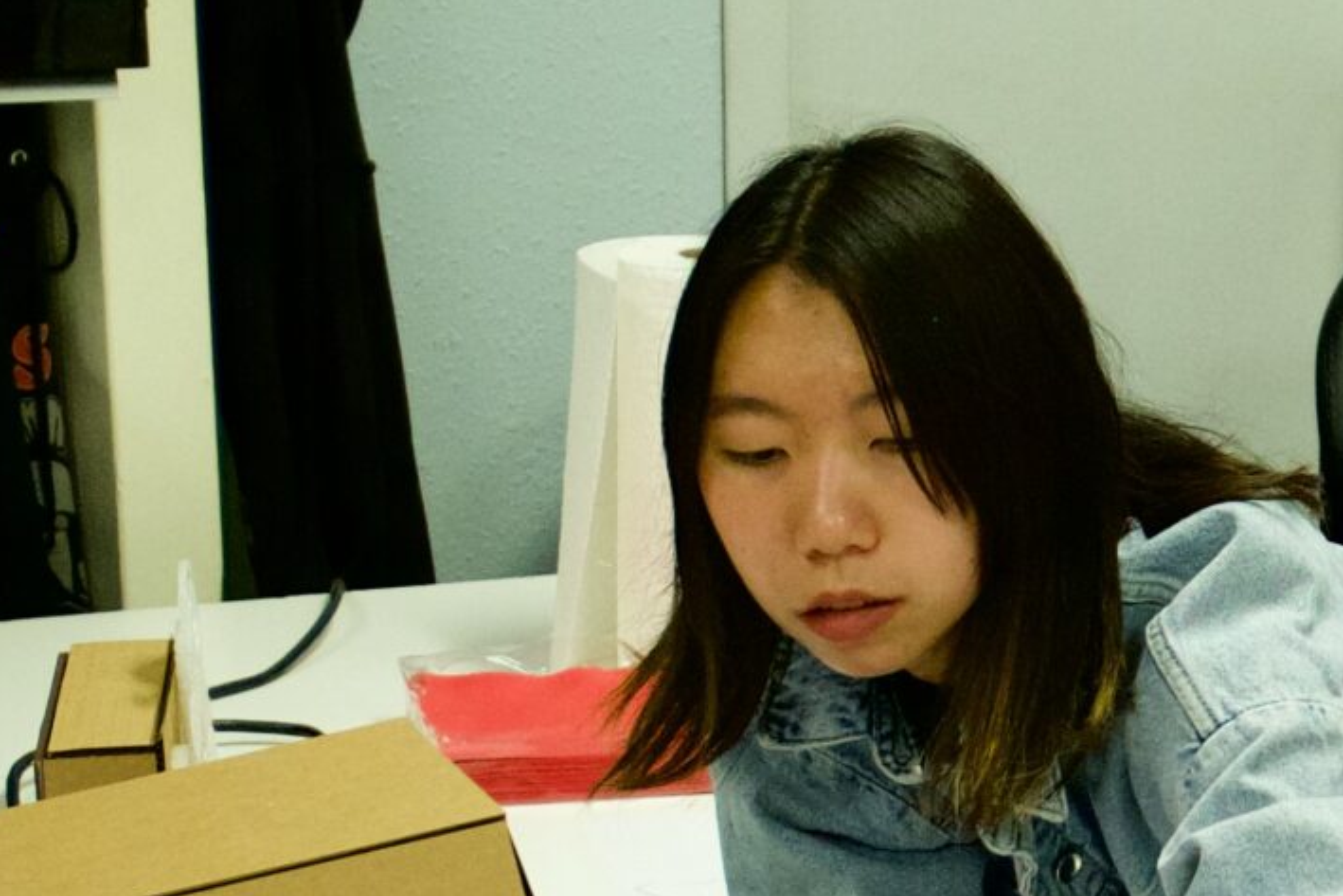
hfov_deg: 15.3
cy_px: 728
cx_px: 1557
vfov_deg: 10.5
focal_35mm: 130
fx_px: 4850
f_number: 4
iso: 1600
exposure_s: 1/80
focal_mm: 24
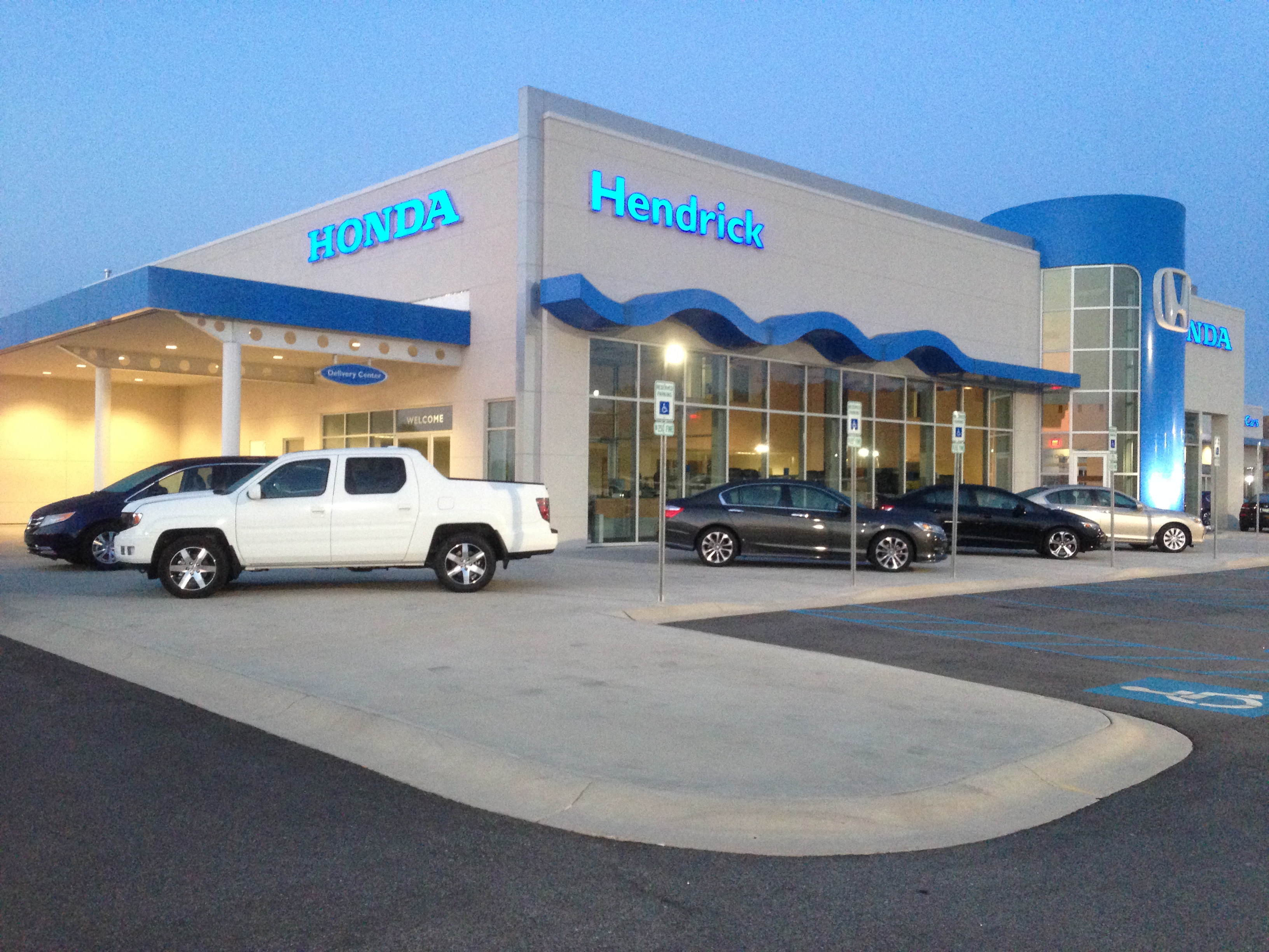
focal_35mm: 33
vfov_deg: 42.9
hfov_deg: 55.4
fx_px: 1210
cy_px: 476
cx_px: 634
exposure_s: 1/20
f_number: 2.4
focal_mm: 4.12
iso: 320
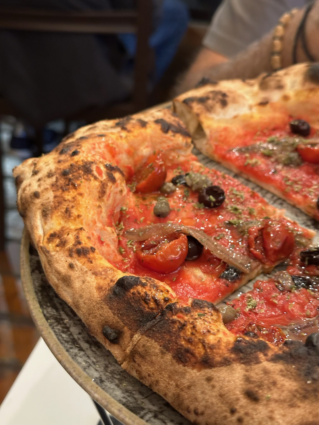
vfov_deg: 39.7
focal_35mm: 48
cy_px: 212
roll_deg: -1.2
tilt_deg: -35.6
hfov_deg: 30.3
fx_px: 590
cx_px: 160
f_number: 1.78
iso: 400
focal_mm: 6.86
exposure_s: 1/25
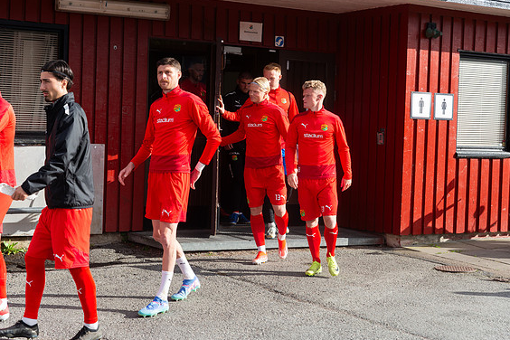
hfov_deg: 28.1
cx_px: 261
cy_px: 170
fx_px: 1020
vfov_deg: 18.9
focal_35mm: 72
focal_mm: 70
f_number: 4
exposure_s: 1/640
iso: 200
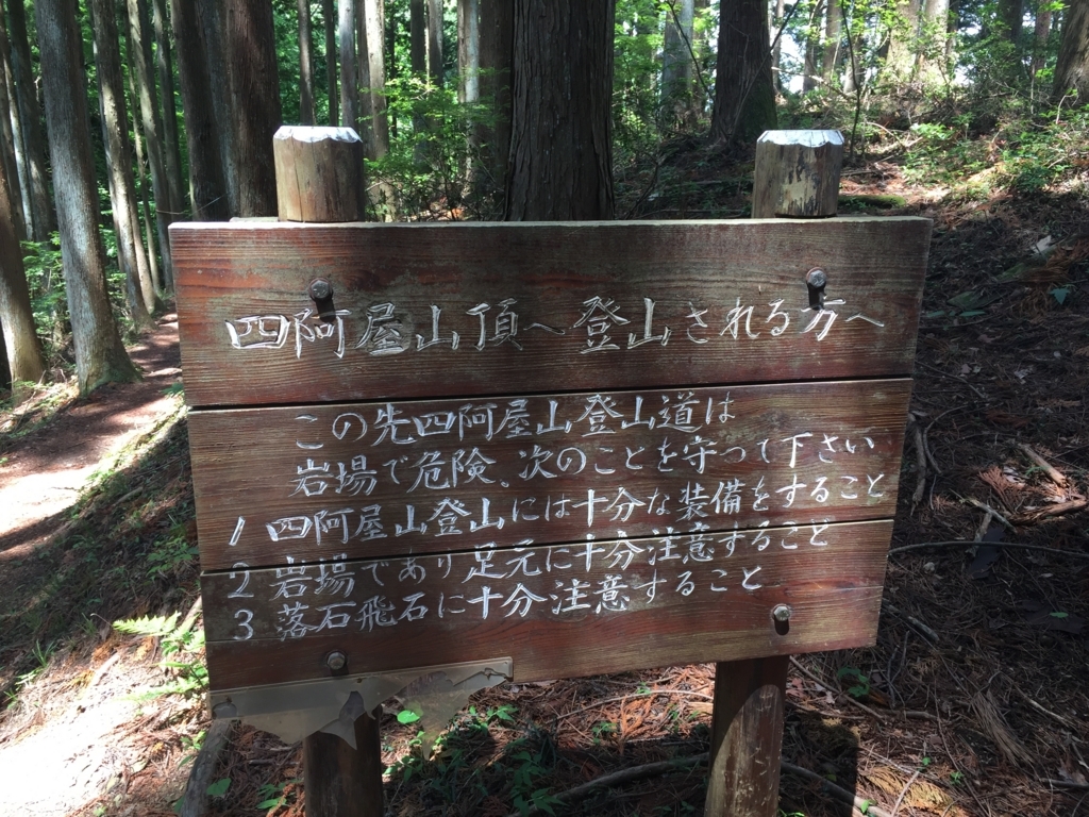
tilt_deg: -14.1
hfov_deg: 61.7
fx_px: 912
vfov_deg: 48.2
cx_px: 544
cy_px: 408
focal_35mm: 29
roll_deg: -1.6
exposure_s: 1/60
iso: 32
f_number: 2.2
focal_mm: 4.15
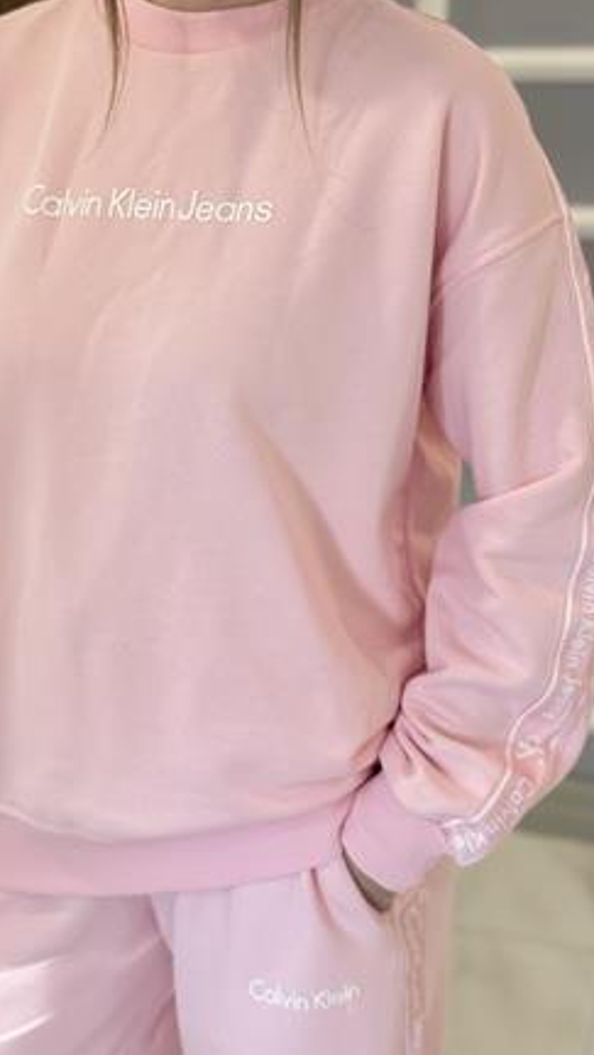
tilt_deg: -16.8
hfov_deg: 19.0
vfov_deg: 33.3
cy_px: 471
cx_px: 178
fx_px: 1764
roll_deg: +0.5
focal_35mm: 63
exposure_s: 1/162
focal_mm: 6.76
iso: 200
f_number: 1.78
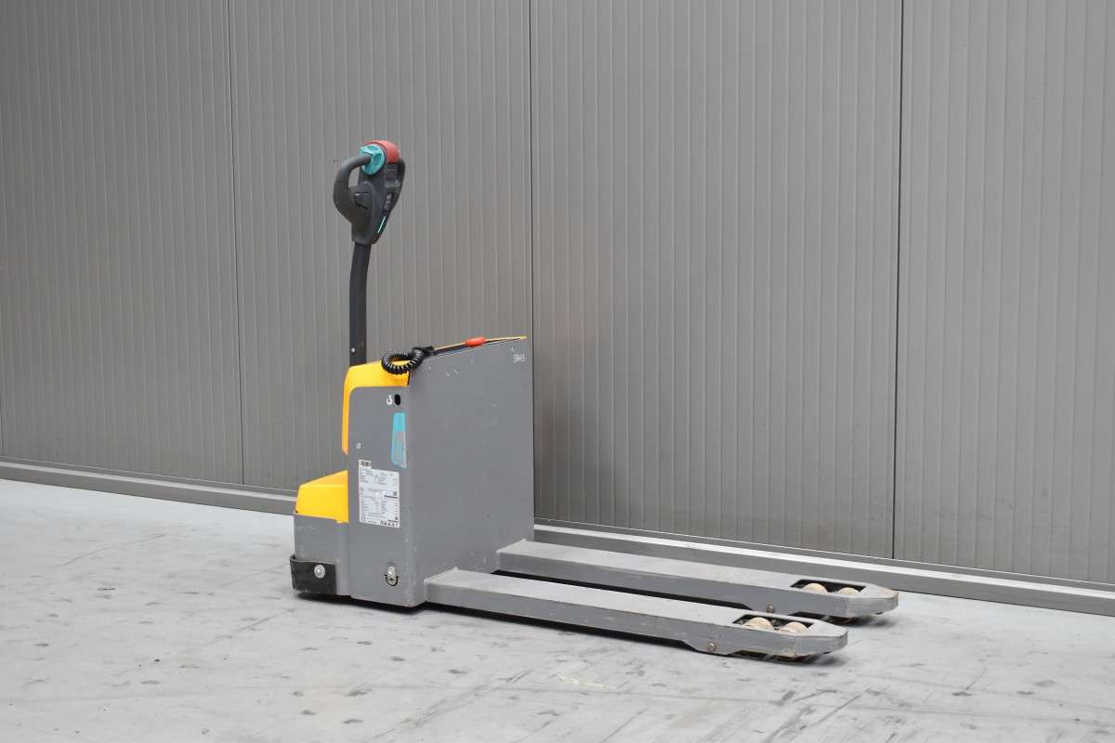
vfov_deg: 25.1
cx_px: 558
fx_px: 1672
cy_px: 372
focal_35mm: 54
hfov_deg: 36.9
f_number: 5.6
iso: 1250
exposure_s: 1/30
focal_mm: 36
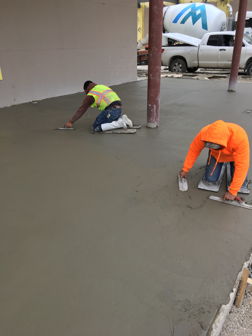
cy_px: 168
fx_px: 281
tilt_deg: -21.7
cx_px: 126
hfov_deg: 48.2
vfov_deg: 61.7
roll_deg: +1.6
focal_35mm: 29
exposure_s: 1/120
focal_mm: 4.15
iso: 32
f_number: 2.2
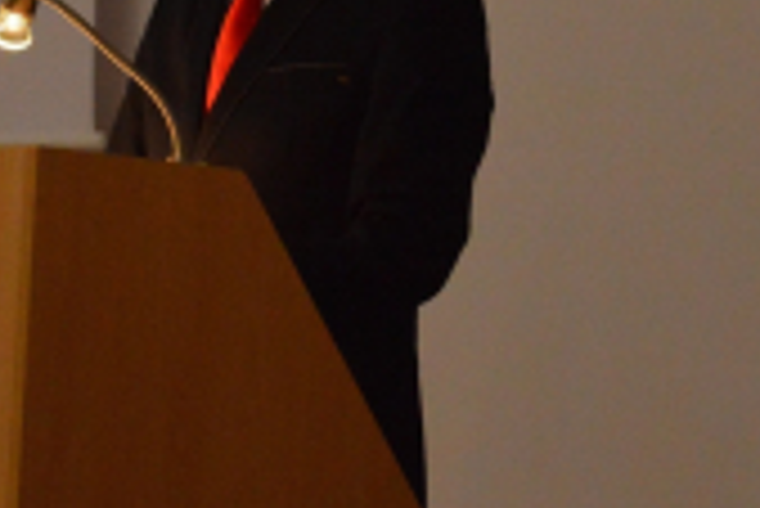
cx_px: -20
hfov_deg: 8.7
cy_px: -58
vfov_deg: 5.9
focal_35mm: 234
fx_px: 4953
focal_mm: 55
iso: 3200
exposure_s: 1/125
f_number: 5.6
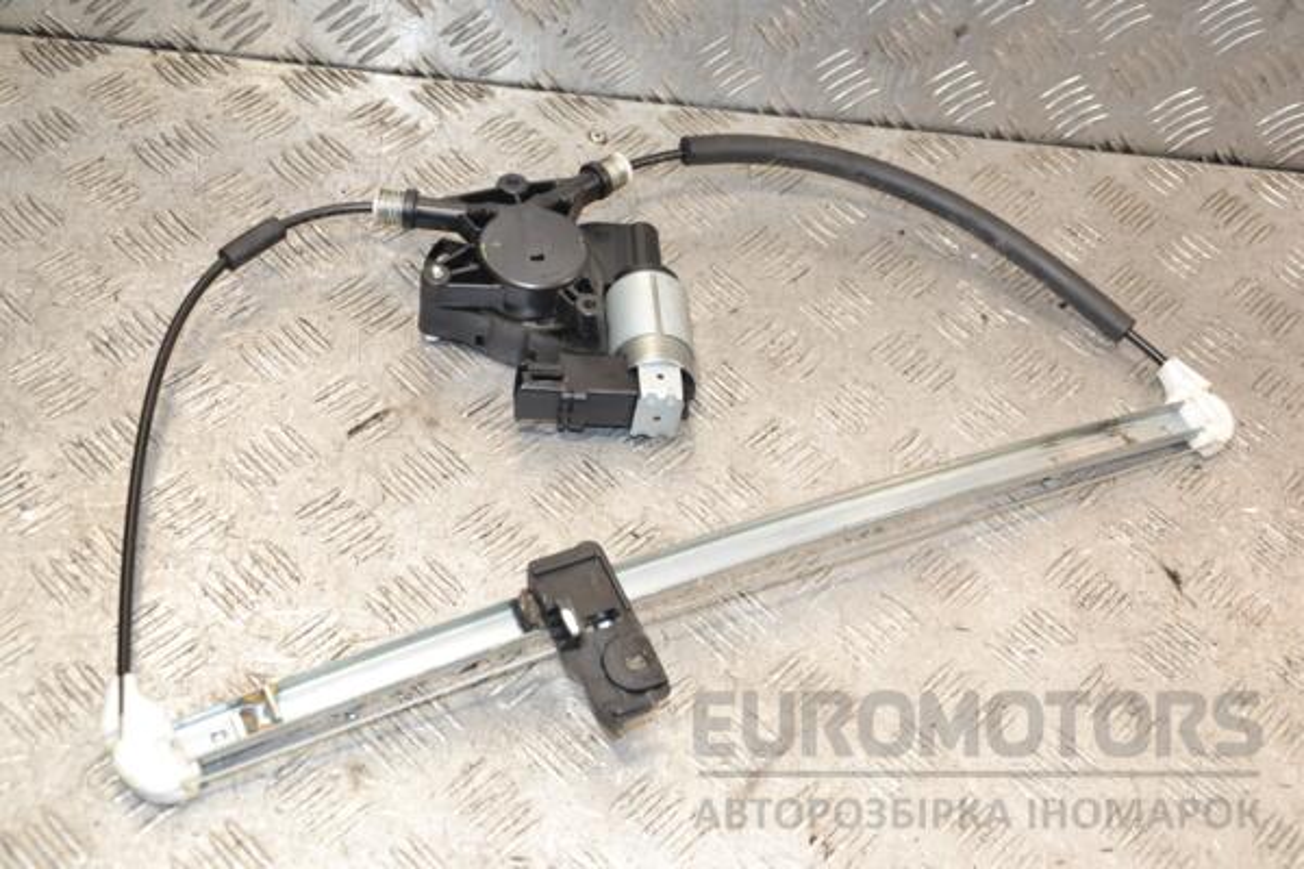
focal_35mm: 48
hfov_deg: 41.1
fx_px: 1739
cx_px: 652
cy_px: 434
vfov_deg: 28.1
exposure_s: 1/200
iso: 800
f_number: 5.6
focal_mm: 32
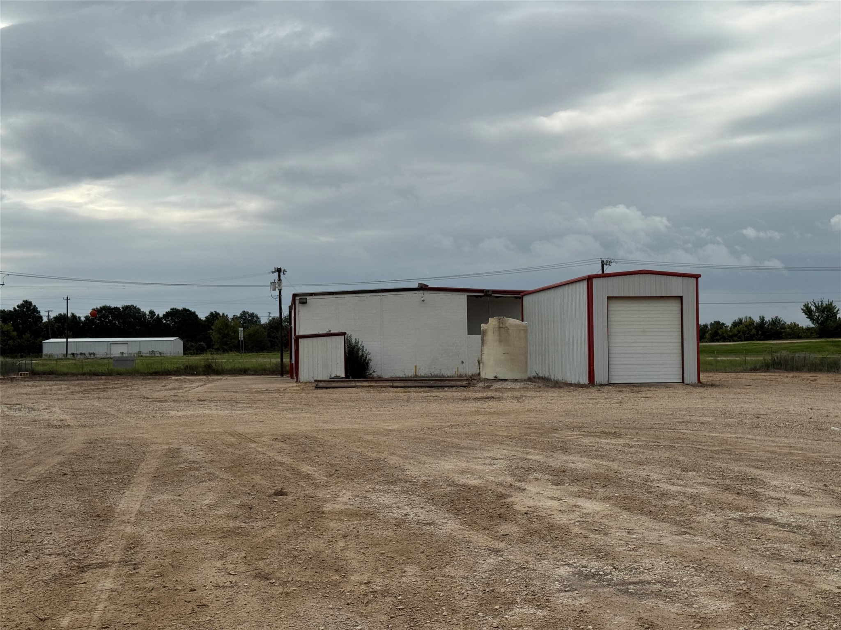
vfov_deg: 30.3
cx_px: 420
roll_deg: +1.7
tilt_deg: +1.0
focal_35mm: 48
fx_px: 1166
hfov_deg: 39.7
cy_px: 315
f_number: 1.78
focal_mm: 6.76
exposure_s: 1/5848
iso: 64
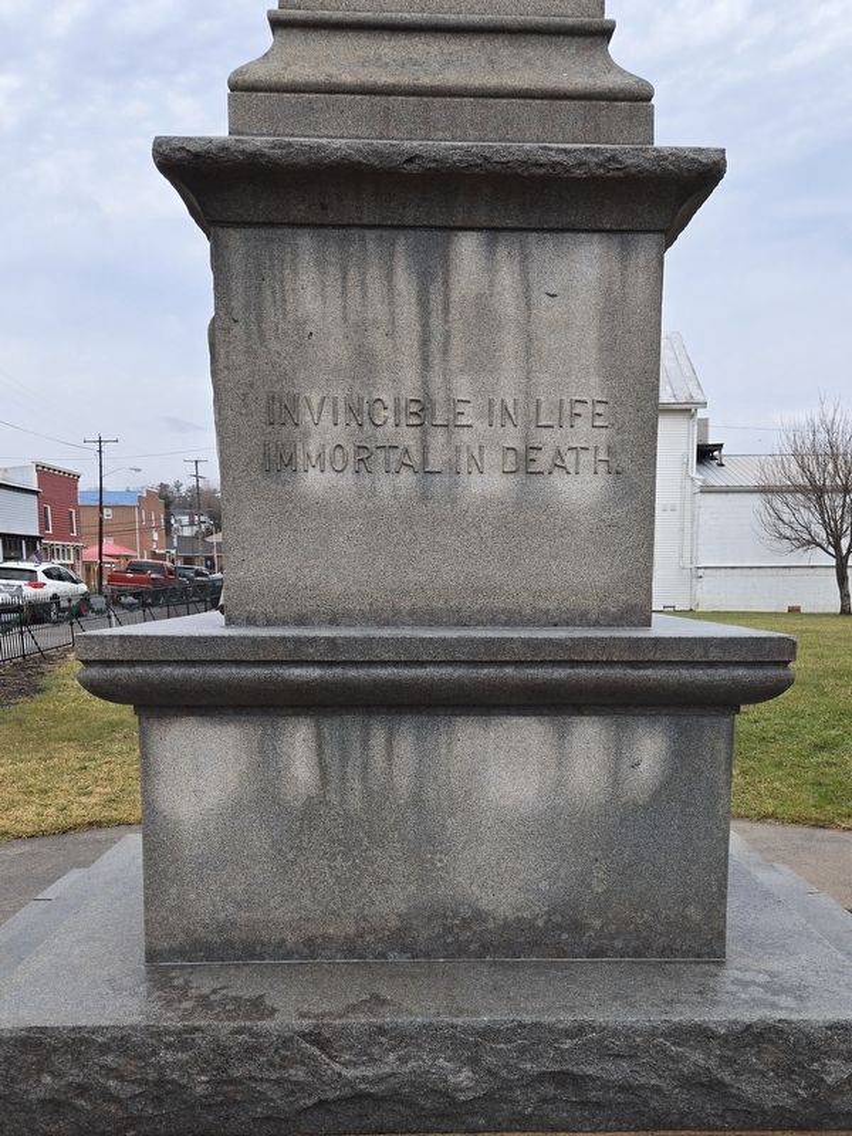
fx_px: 755
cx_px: 426
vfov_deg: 73.9
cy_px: 568
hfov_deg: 58.9
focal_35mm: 23
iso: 25
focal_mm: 5.4
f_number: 1.8
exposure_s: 1/385
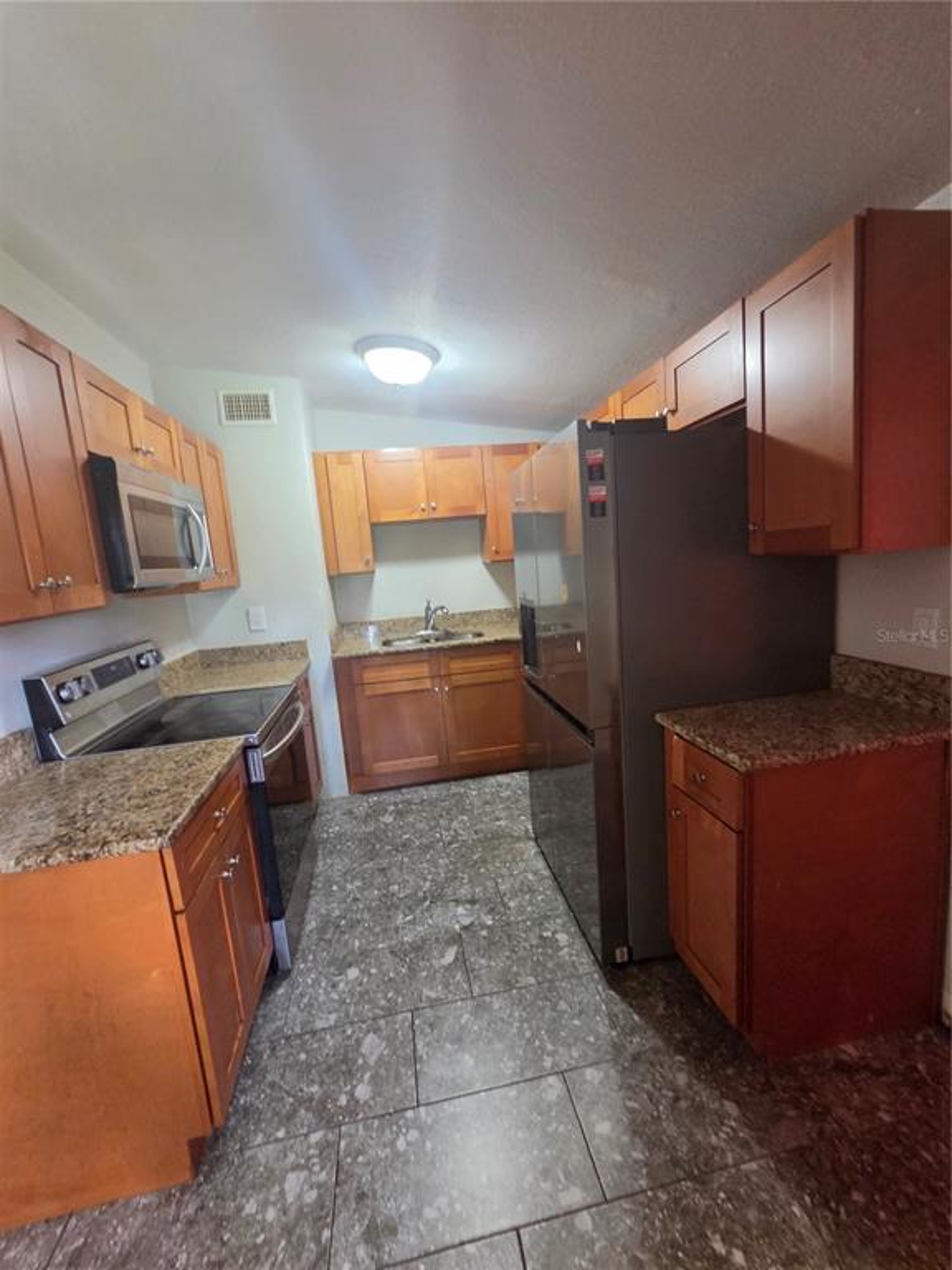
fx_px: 477
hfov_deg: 89.9
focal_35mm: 13
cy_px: 635
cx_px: 476
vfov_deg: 106.2
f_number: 2.2
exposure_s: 1/60
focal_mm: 2.2
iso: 500
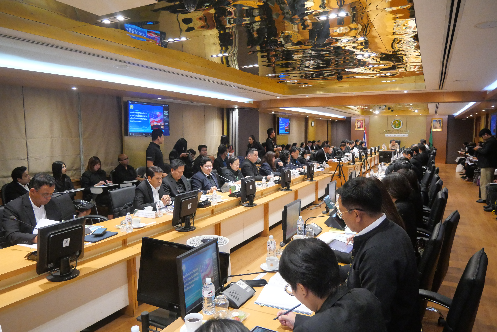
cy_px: 166
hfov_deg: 73.7
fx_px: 332
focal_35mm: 24
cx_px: 248
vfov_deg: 53.2
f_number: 3.5
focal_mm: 12
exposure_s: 1/125
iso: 3200
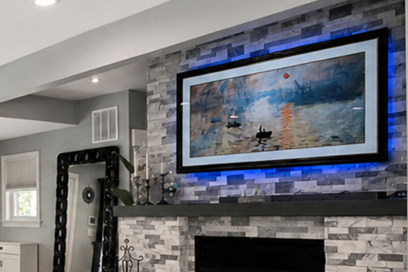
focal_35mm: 48
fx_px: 544
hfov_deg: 35.9
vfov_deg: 27.6
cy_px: 207
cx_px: -24
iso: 2000
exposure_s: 1/80
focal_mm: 10
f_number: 8
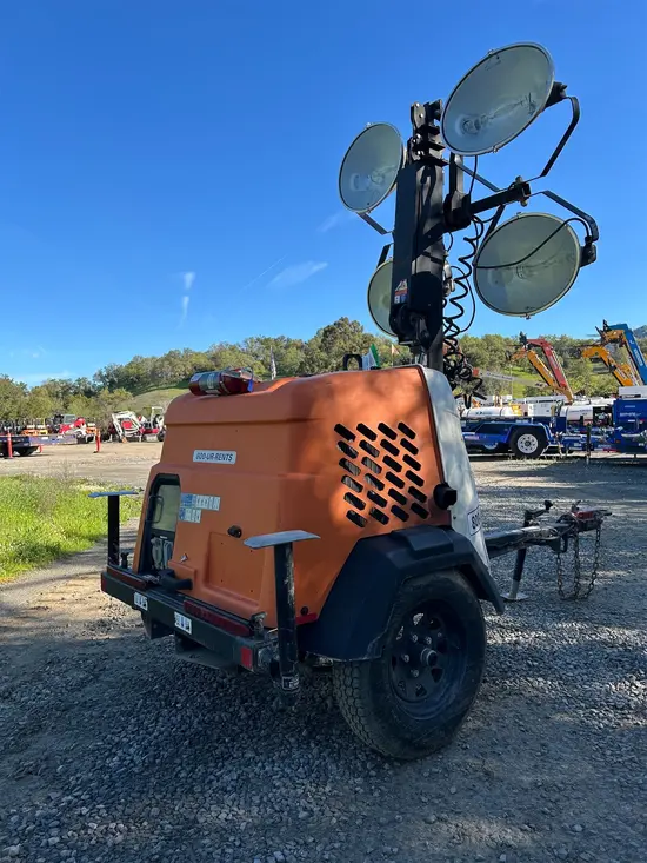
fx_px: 648
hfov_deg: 53.1
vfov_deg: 67.3
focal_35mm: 26
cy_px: 432
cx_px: 324
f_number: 1.5
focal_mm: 5.7
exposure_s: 1/1838
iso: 50
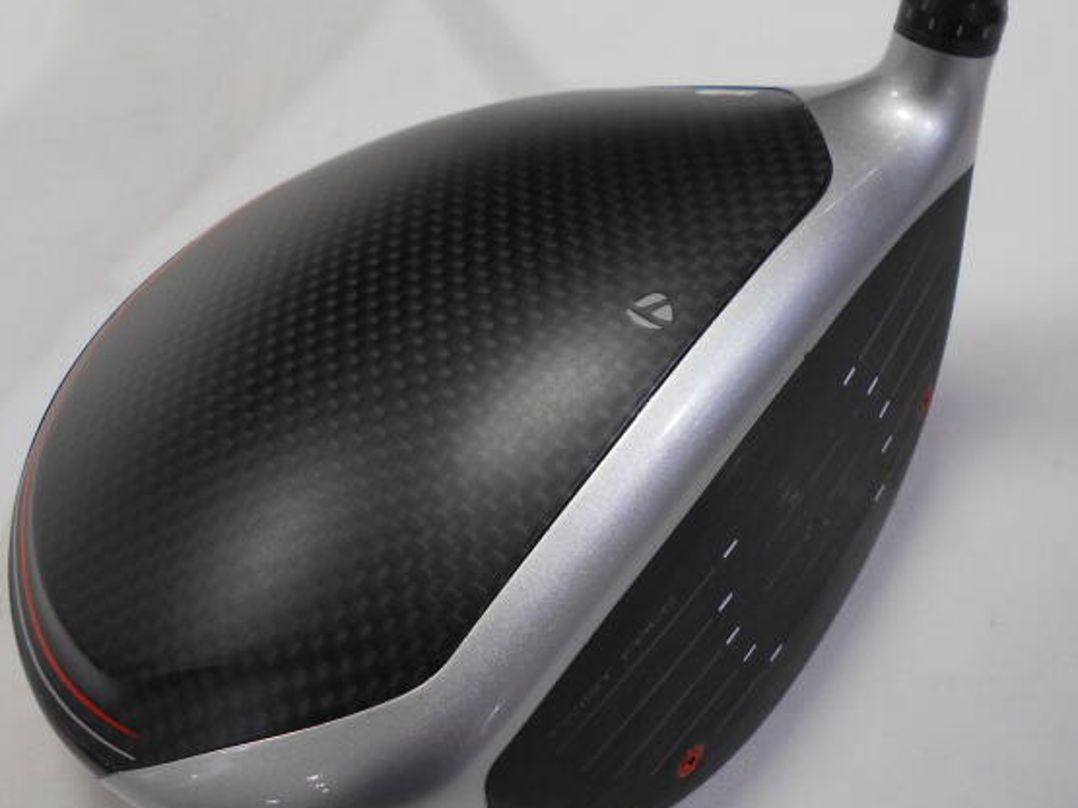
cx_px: 571
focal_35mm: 45
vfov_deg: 32.2
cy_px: 418
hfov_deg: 42.1
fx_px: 1401
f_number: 3.2
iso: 80
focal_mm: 4.6
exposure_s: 1/30
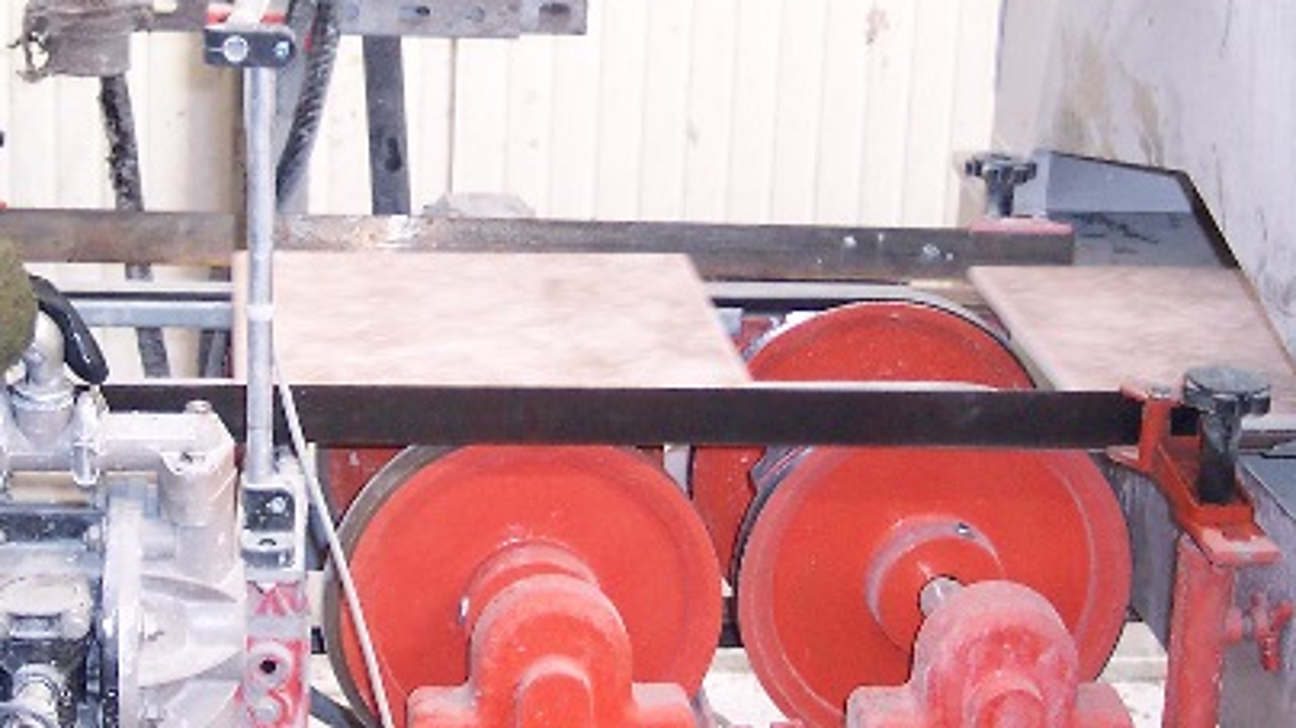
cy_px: 202
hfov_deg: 25.8
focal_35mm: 82
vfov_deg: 14.7
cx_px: 497
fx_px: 2817
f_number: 2.8
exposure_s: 1/60
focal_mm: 8
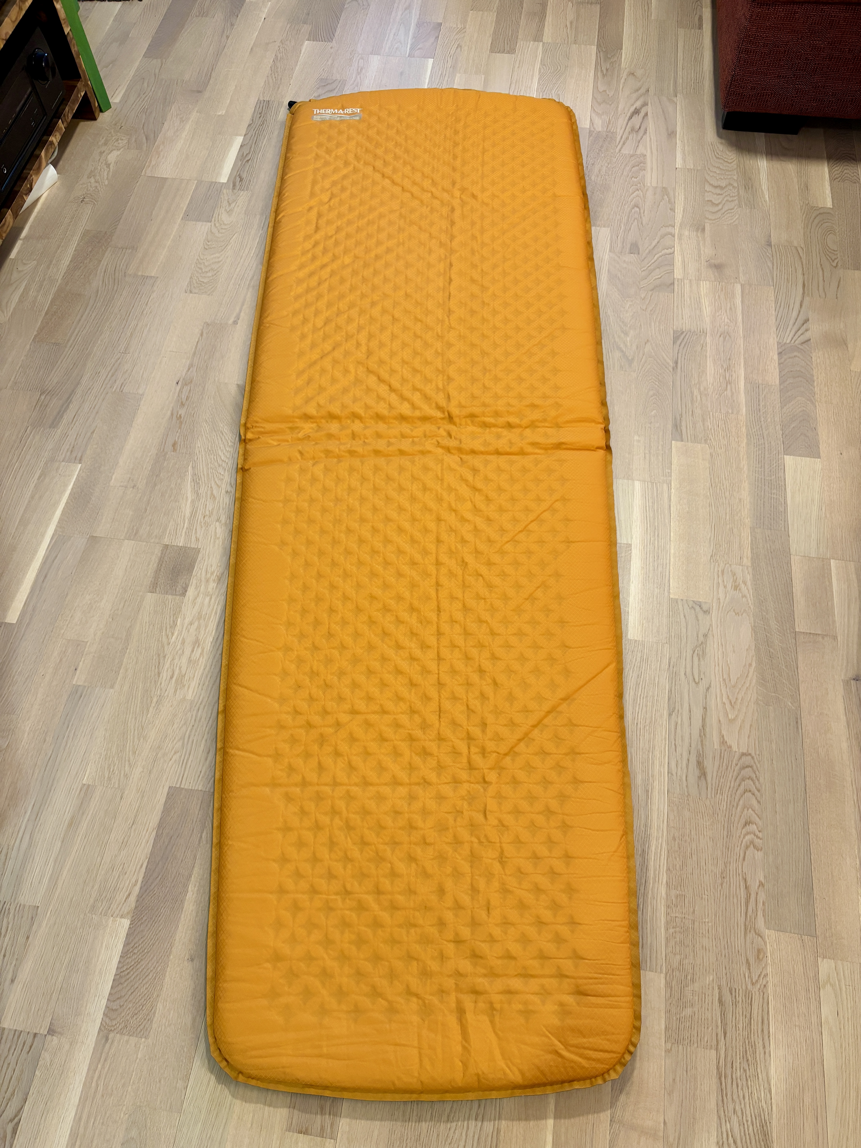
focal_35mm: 26
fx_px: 862
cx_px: 430
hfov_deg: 53.1
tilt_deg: -61.0
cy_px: 574
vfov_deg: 67.3
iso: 200
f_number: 1.6
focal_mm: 5.96
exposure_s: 1/50
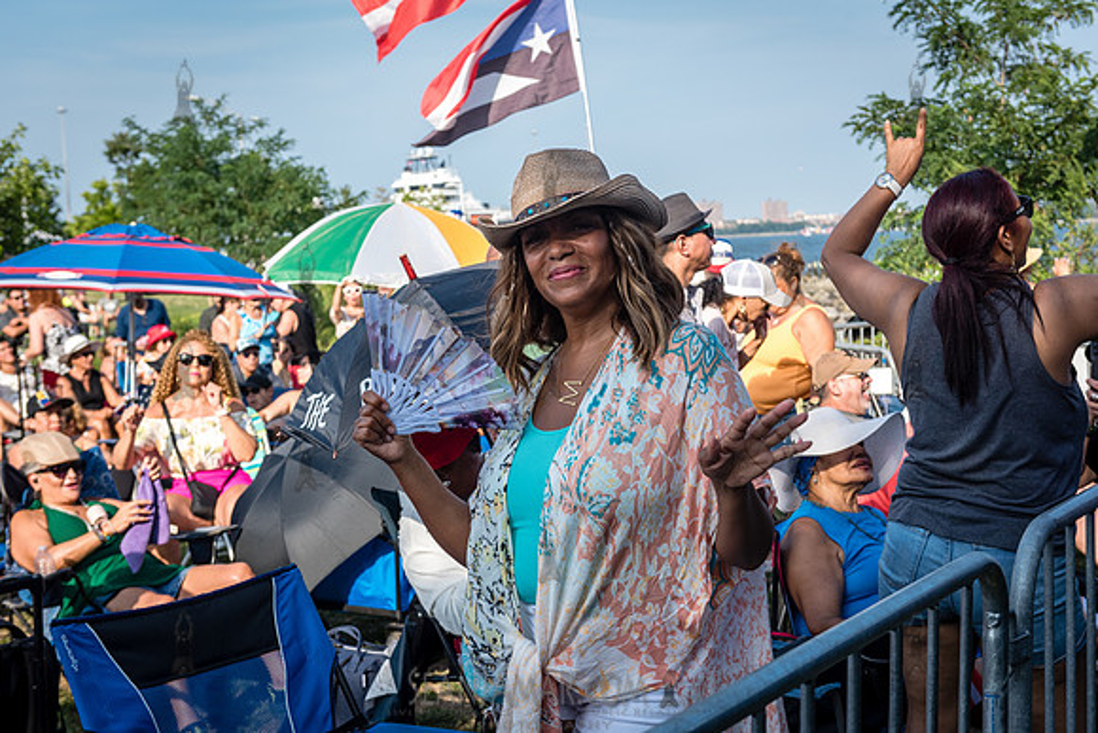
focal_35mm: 50
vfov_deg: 27.0
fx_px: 1525
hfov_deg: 39.6
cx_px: 549
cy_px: 366
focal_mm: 50
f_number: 5
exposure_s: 1/1000
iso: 500
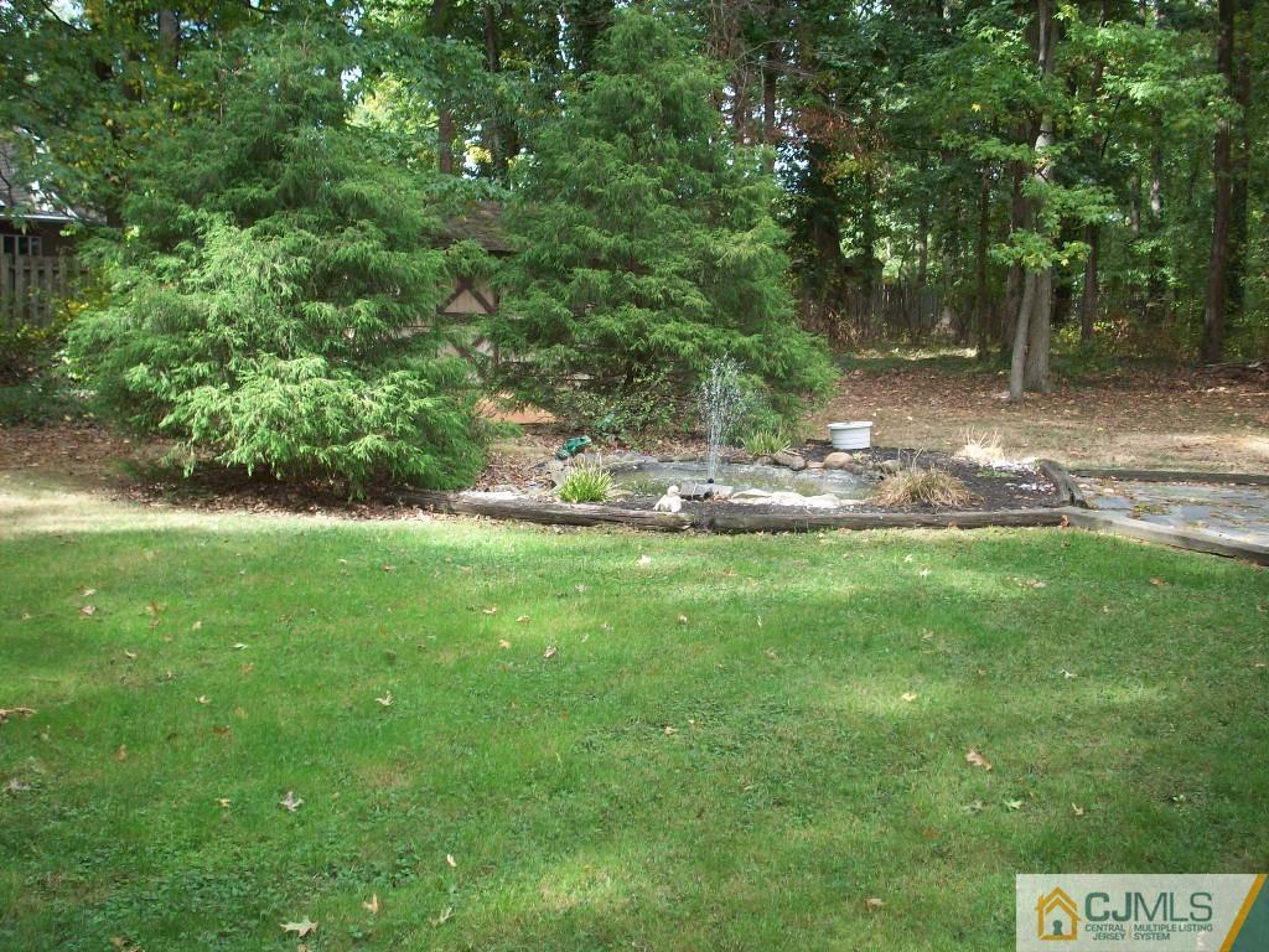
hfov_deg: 50.1
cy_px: 476
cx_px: 634
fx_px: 1356
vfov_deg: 38.7
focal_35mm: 37
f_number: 2.8
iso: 80
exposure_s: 1/205
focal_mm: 6.2
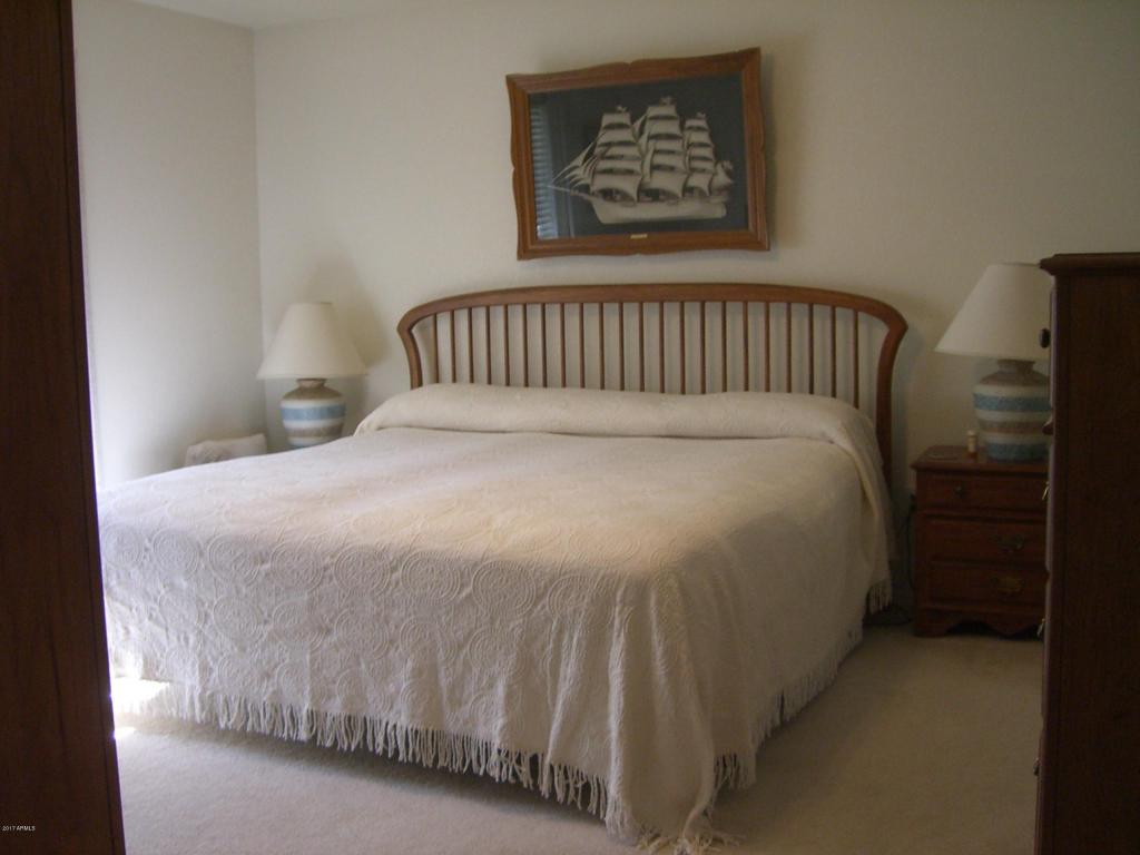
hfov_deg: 49.0
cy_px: 428
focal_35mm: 38
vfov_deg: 37.7
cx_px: 570
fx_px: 1251
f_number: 2.7
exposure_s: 1/40
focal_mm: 6.2
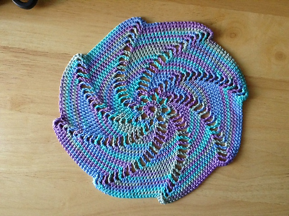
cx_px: 144
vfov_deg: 42.8
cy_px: 108
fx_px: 275
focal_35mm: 33
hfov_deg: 55.4
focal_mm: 3.3
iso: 250
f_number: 2.4
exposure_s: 1/15
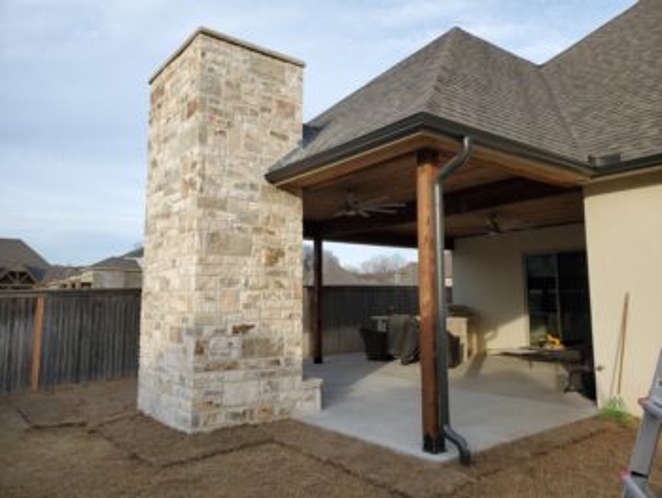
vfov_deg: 53.1
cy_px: 249
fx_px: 498
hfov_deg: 67.3
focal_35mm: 26
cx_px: 331
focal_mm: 4.3
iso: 50
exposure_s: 1/585
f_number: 2.4
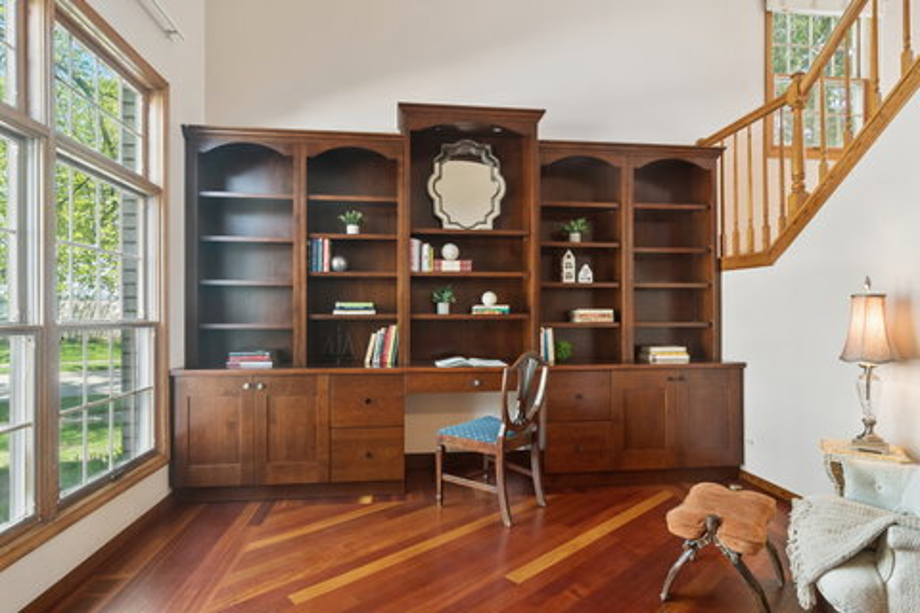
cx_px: 460
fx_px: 460
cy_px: 306
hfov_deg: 90.0
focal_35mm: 18
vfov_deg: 67.4
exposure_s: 1/5
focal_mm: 12
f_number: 8
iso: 200
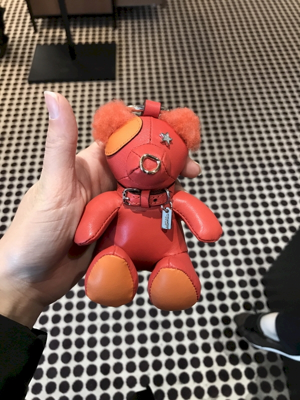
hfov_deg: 49.7
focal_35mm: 28
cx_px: 150
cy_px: 200
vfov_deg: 63.4
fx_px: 324
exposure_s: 1/30
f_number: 1.8
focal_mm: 3.99
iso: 40
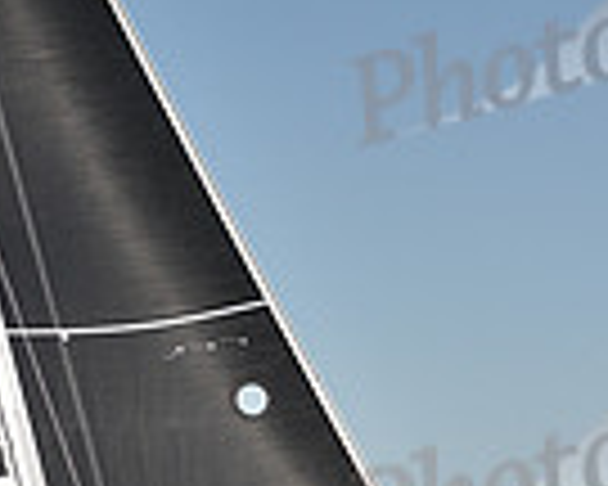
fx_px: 5074
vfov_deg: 5.4
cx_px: 122
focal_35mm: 282
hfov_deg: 6.8
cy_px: 740
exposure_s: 1/1600
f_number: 3.2
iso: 250
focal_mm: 70
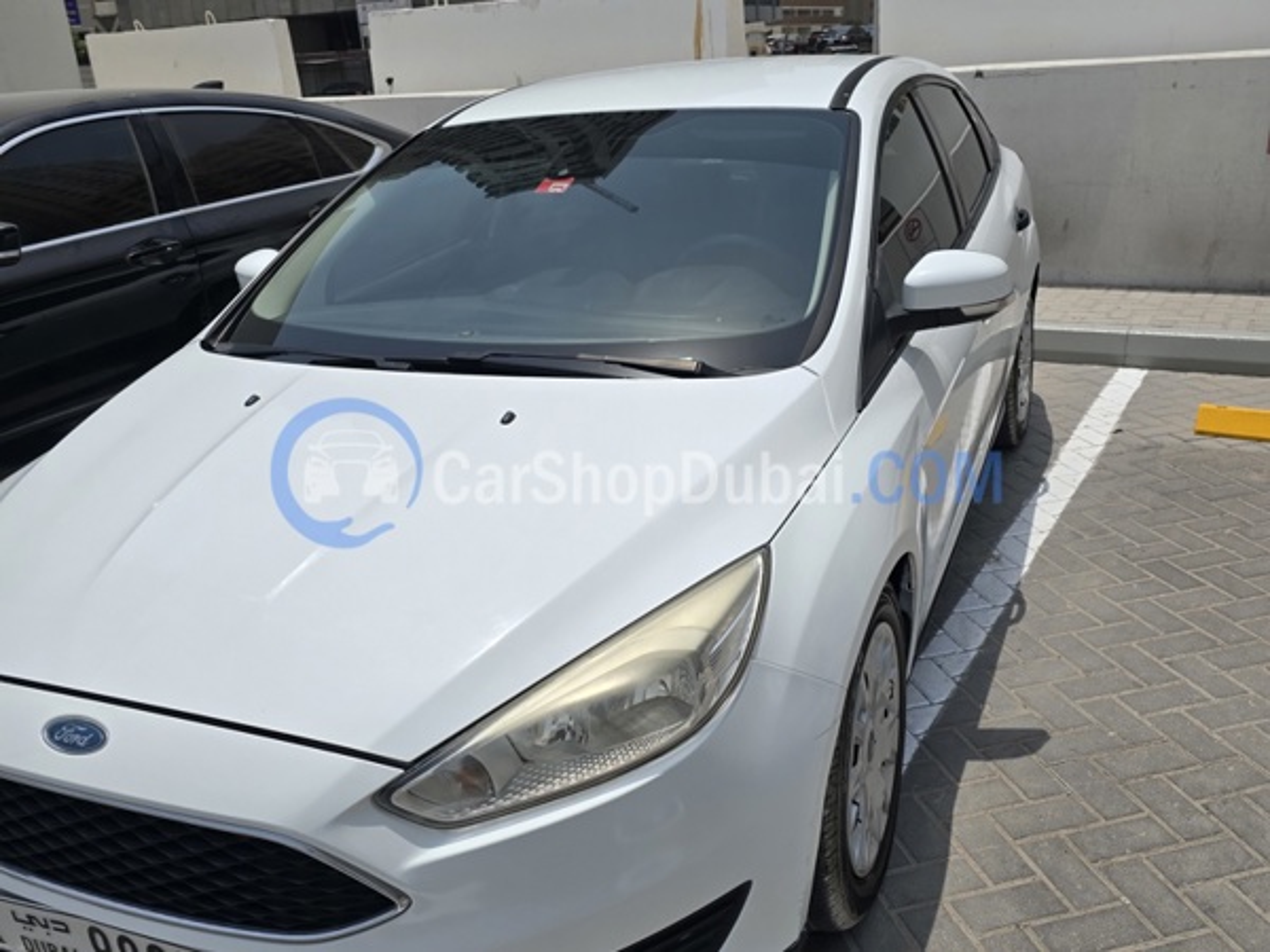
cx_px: 635
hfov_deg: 73.9
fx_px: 844
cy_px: 476
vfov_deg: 58.9
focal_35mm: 23
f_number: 1.7
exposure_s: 1/1983
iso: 12
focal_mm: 6.3
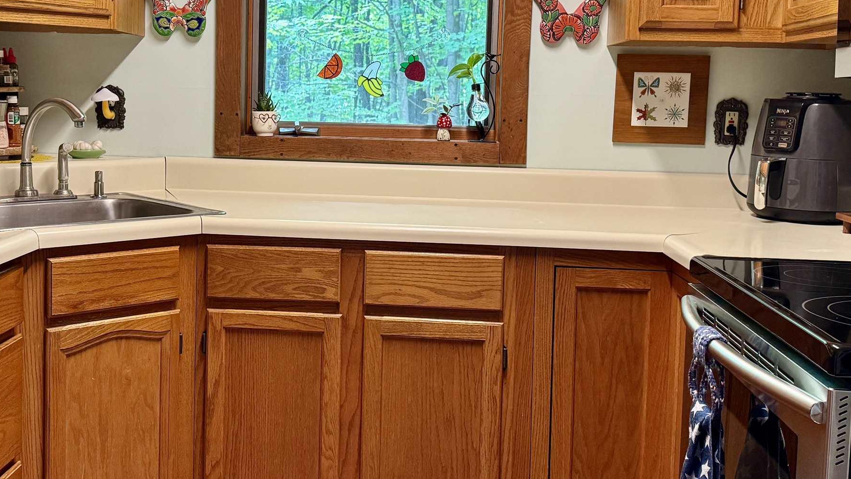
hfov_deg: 45.2
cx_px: 330
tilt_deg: -4.9
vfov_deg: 26.4
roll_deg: -1.4
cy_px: 169
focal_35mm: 45
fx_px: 1015
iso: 320
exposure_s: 1/60
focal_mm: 6.76
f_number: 1.78
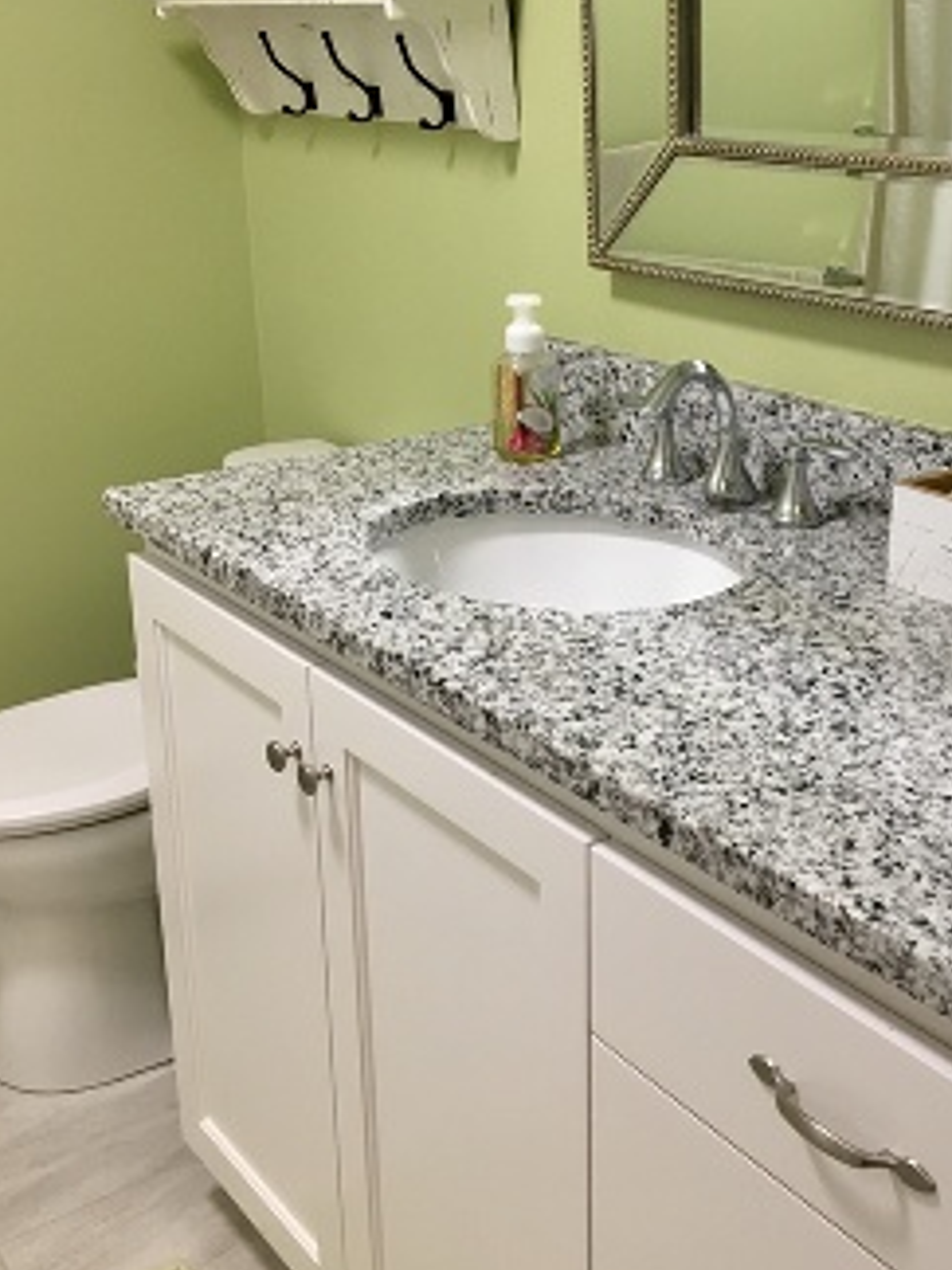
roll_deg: +2.3
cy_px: 580
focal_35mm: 43
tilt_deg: -19.4
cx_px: 599
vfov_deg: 43.8
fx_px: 1577
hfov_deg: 33.4
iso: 100
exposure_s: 1/30
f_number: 2.2
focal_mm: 4.15
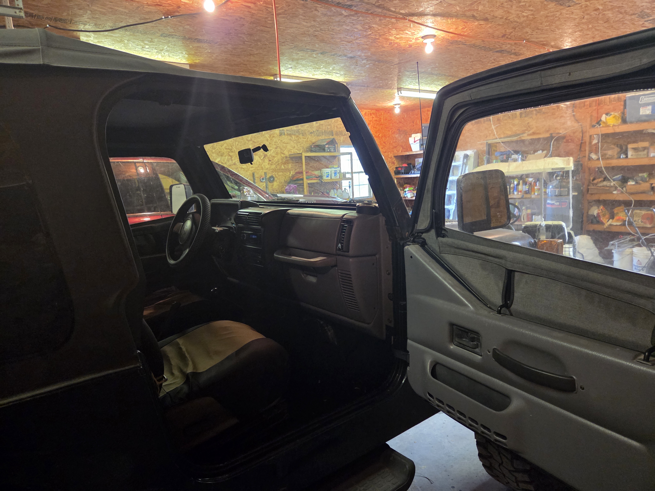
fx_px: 435
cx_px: 328
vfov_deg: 58.9
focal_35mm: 23
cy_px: 246
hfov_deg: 73.9
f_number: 1.8
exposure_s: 1/120
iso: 1600
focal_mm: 5.4
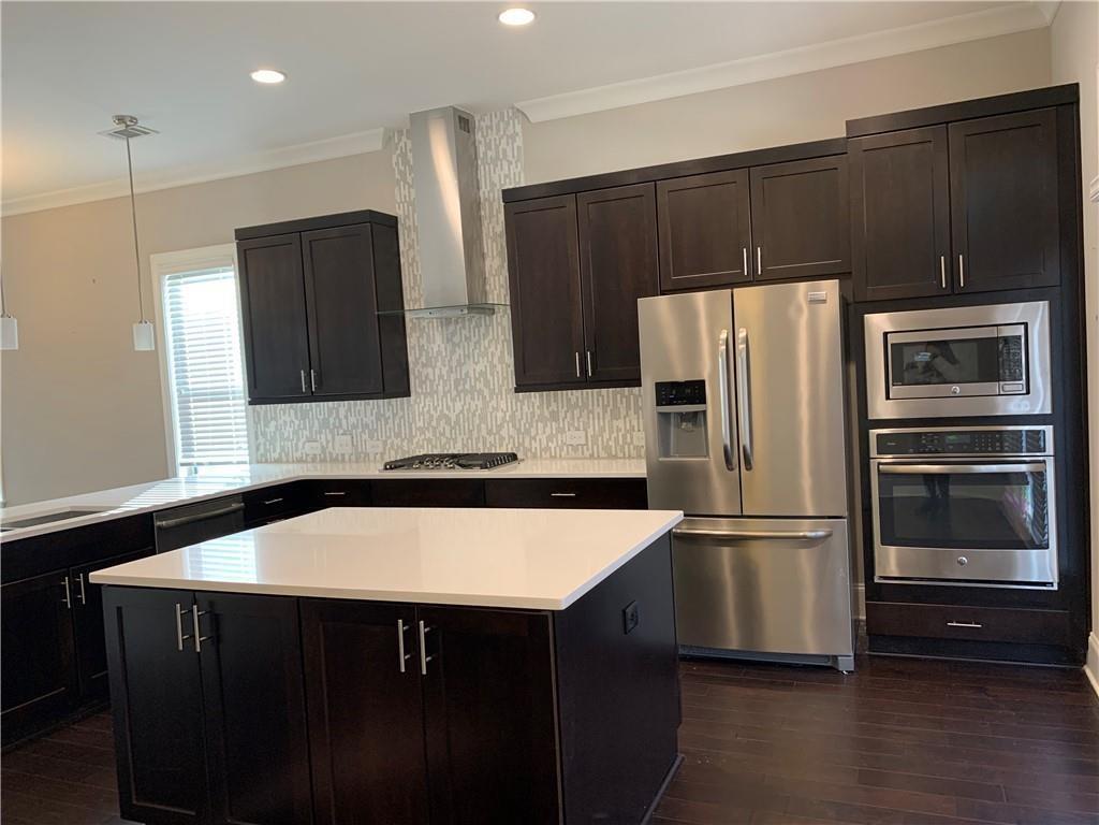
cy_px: 412
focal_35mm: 26
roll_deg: +4.0
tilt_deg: -3.3
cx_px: 550
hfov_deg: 67.3
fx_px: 825
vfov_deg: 53.1
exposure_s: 1/60
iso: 125
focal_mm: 4.25
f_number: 1.8
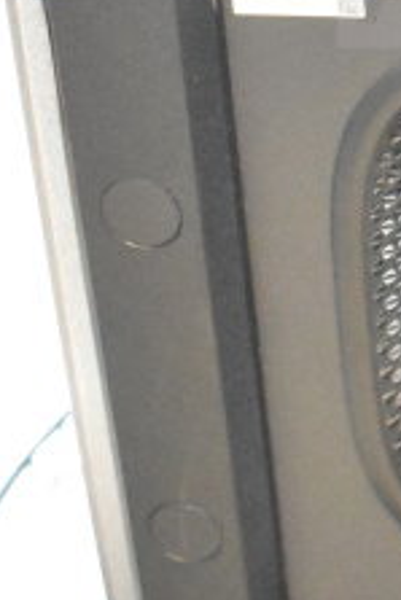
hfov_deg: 10.2
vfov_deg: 15.2
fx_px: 2153
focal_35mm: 129
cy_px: -165
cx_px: 638
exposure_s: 1/30
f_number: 3.8
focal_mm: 21
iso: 9000
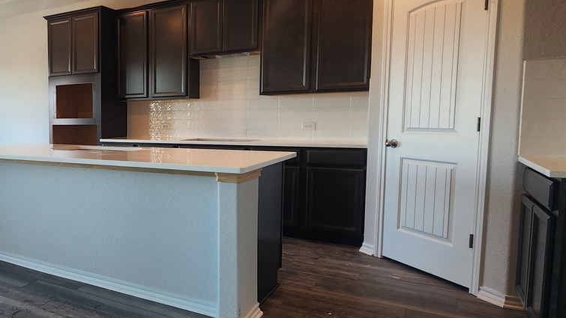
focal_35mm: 27
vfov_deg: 42.9
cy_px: 163
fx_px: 405
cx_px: 78
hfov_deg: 61.2
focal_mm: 2.2
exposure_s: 1/60
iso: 100
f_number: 2.2
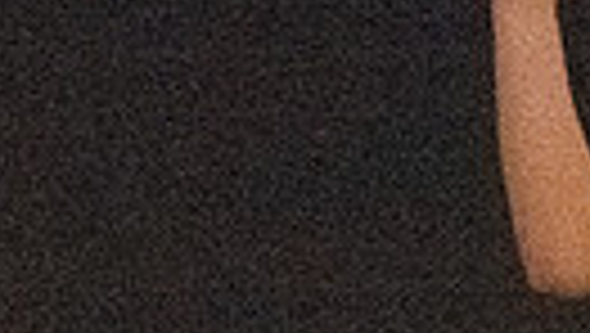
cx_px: -387
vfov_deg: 2.7
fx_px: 7188
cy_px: 180
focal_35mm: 459
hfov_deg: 4.7
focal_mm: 66
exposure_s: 1/400
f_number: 5.6
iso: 25600
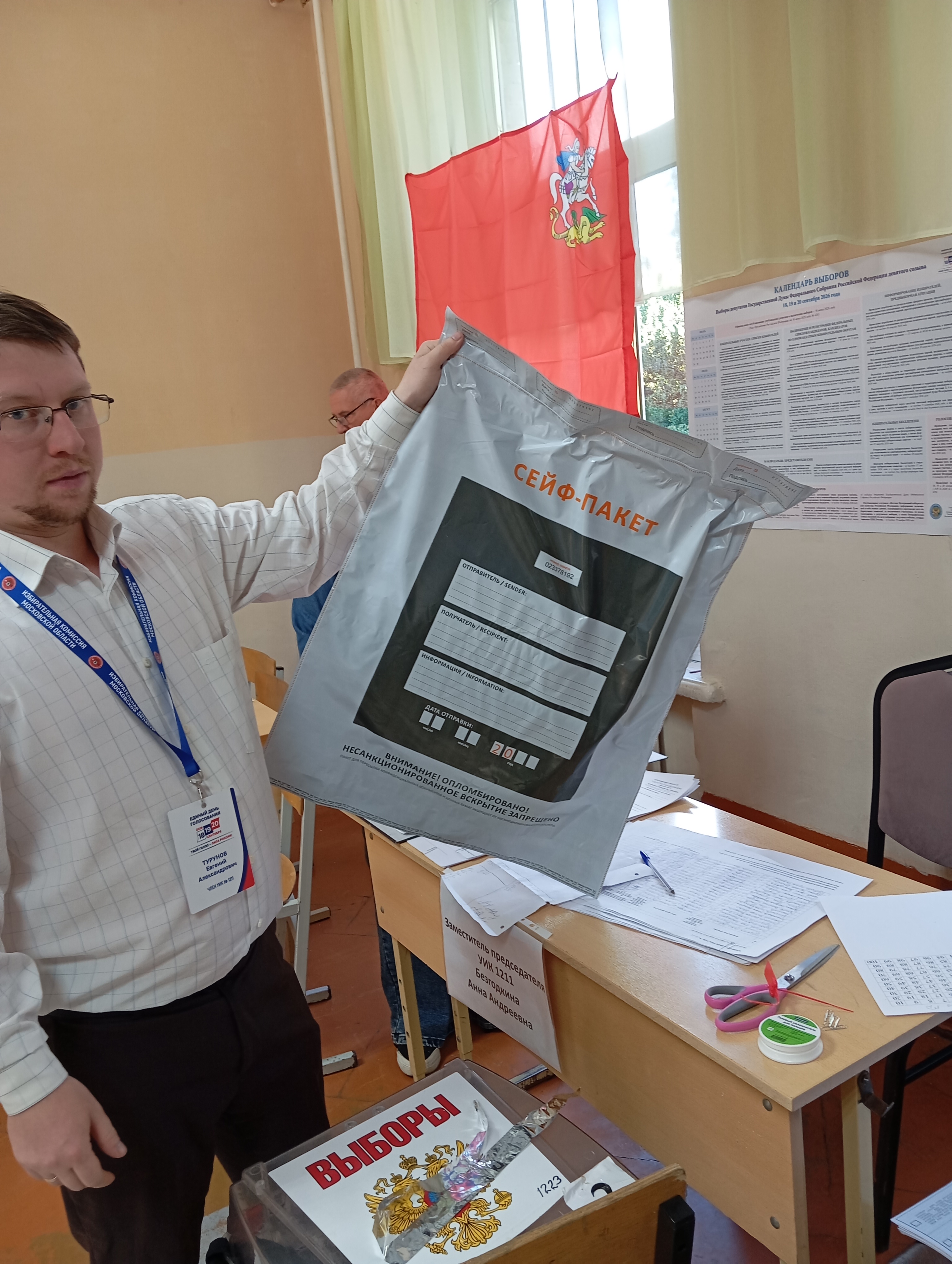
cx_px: 476
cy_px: 632
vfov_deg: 63.4
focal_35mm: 28
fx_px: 1024
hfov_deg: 49.9
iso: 426
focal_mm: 4.22
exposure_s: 1/50
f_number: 1.8
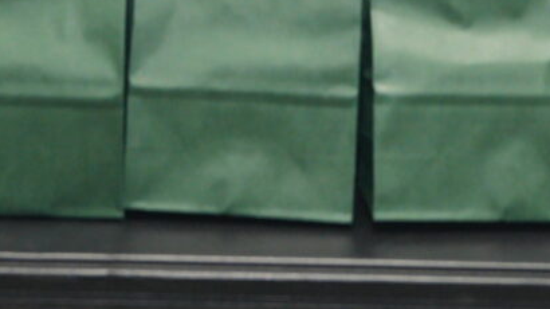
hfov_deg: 13.3
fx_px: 2361
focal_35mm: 162
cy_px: -470
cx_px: 212
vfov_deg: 7.0
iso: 1600
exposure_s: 1/200
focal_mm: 33
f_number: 2.8
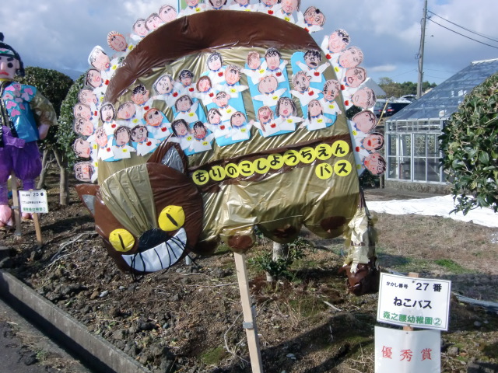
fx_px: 575
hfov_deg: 46.8
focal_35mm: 40
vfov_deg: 36.0
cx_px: 249
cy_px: 186
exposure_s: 1/800
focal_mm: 7.1
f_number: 8.8
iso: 400
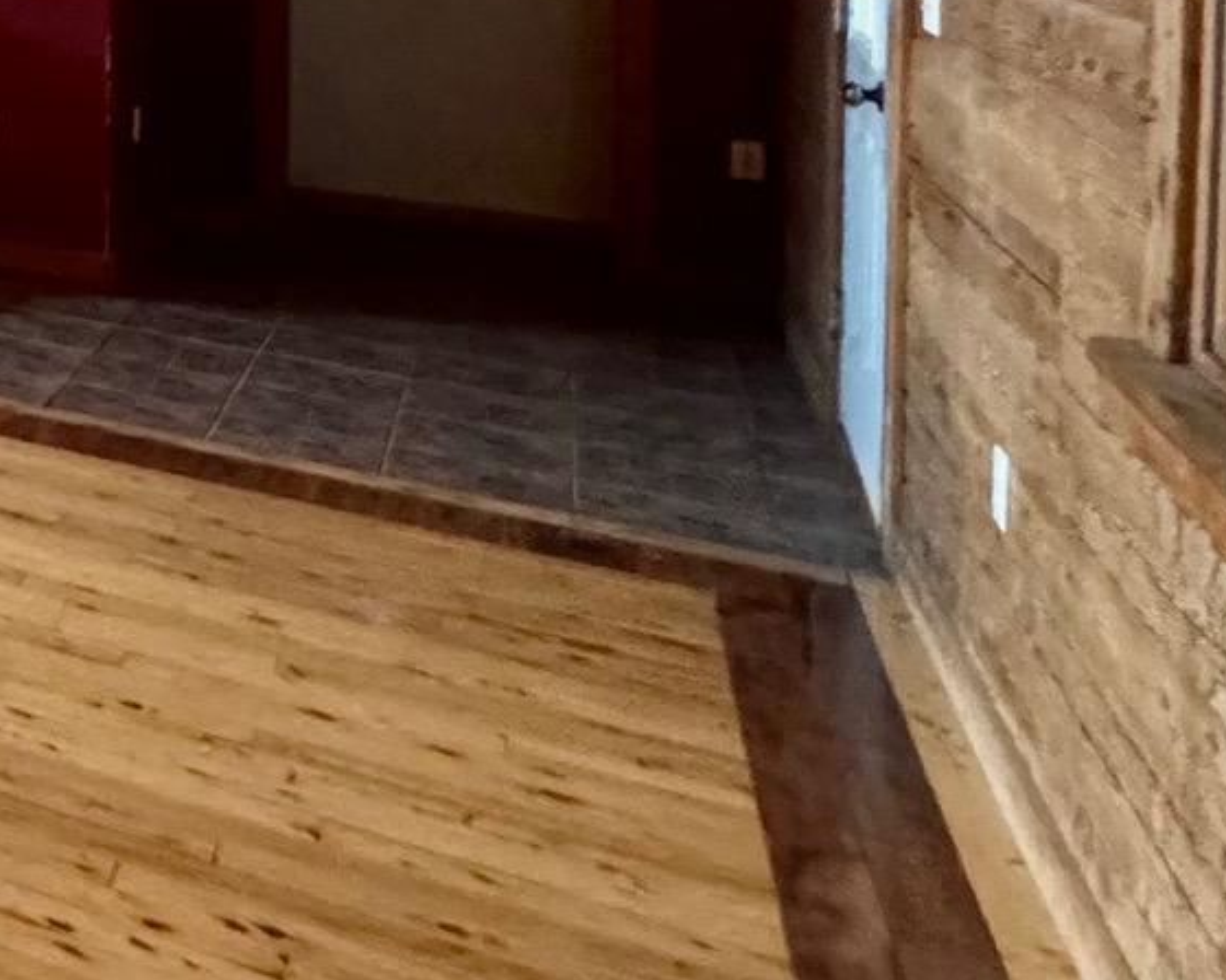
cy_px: -241
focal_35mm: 50
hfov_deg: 23.0
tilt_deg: +0.8
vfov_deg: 26.4
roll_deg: -1.2
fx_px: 1814
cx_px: -915
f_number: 2.2
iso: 800
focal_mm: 2.22
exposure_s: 1/60
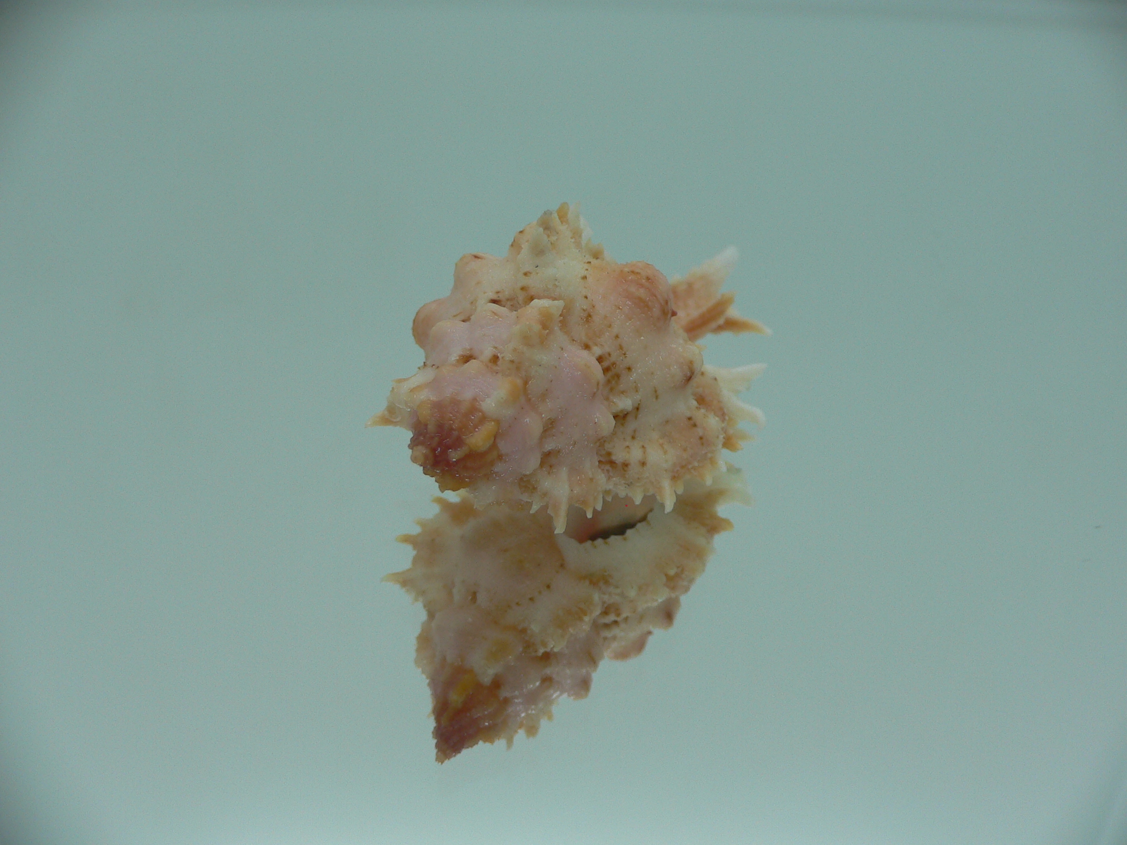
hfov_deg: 52.6
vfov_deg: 40.7
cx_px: 564
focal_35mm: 35
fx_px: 1140
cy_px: 422
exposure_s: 1/60
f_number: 2.8
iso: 80
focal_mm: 4.6
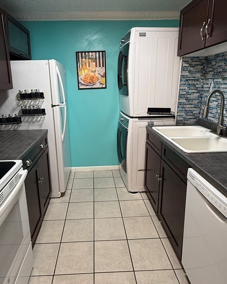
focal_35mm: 23
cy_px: 133
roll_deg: +0.9
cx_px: 100
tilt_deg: -12.8
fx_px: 193
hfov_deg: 60.7
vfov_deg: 72.5
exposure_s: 1/60
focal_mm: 2.22
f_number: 2.2
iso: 200
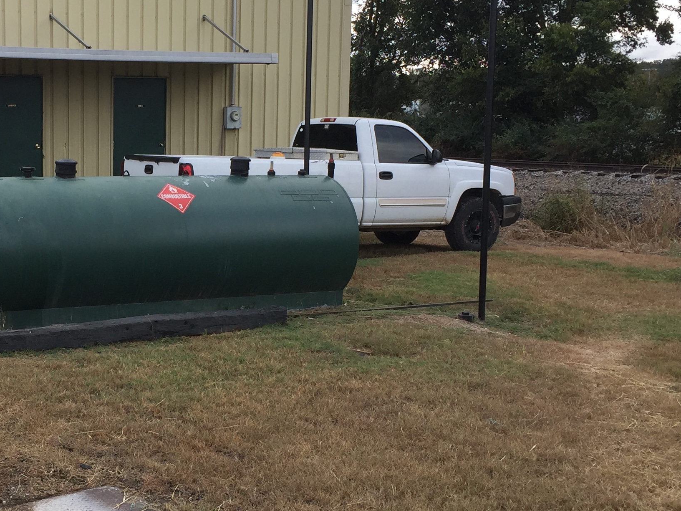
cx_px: 169
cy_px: 282
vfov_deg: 25.2
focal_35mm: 58
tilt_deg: -8.8
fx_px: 1141
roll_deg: -1.2
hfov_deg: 32.6
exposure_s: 1/791
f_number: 2.2
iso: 32
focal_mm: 4.15
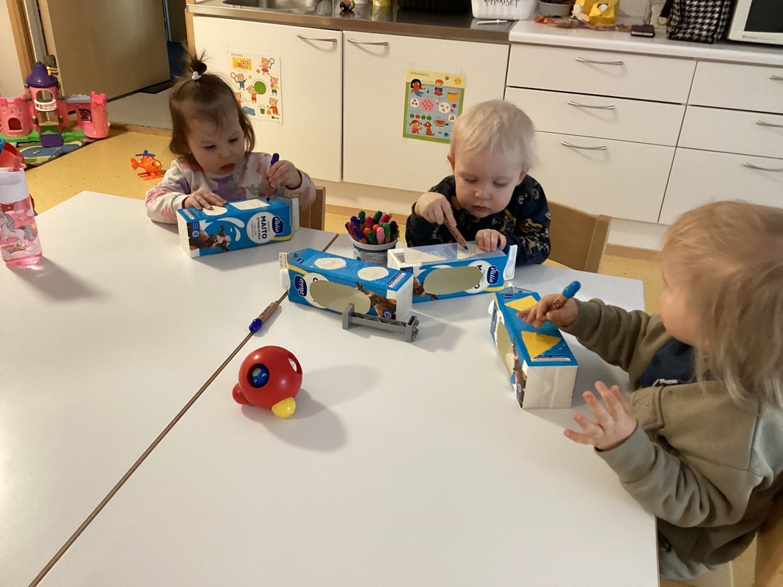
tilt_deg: -29.8
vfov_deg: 45.4
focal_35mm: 31
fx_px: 701
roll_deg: -1.9
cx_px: 392
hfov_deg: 58.4
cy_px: 294
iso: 320
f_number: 2.4
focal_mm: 3.3
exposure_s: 1/60
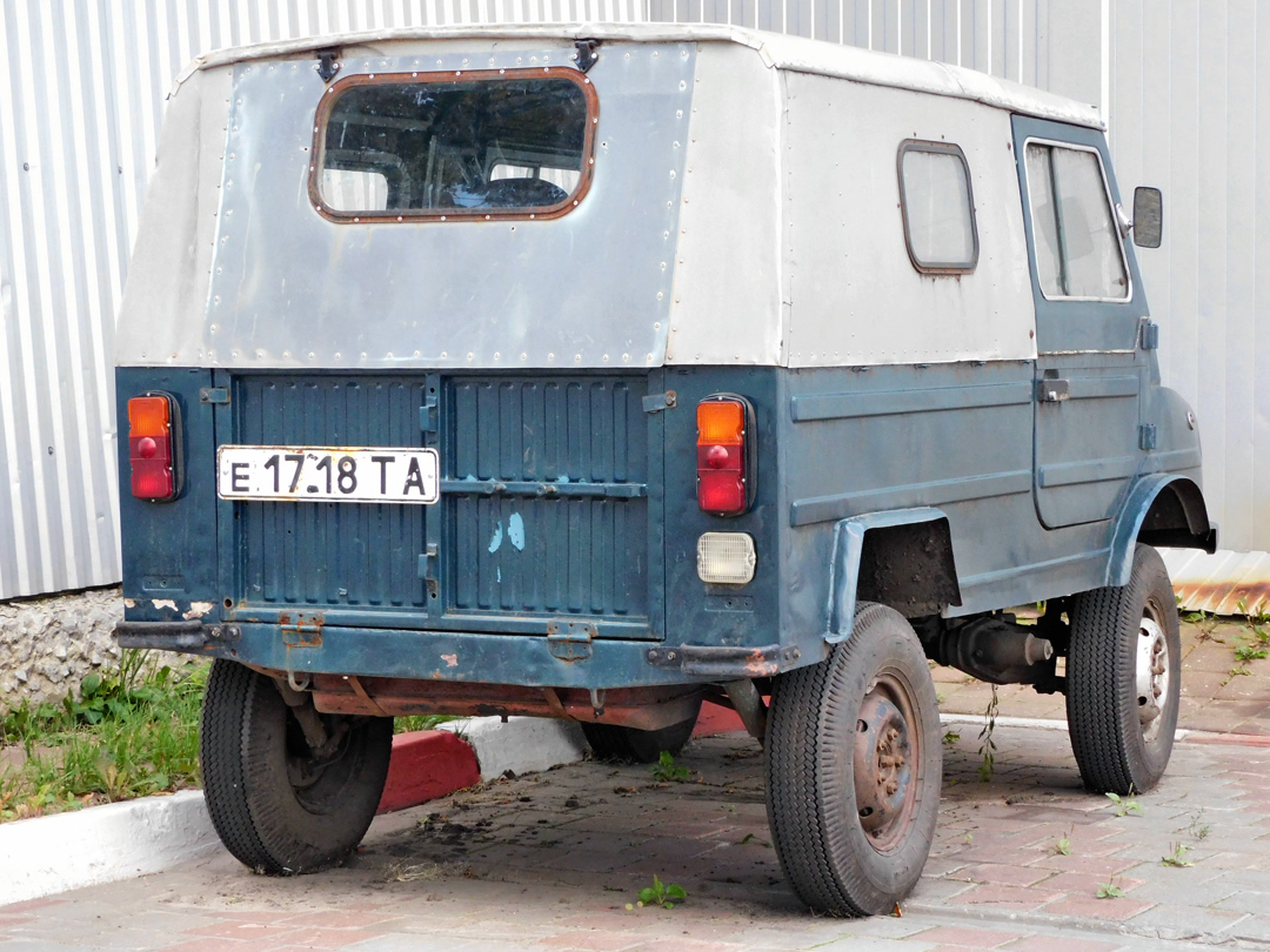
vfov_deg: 17.4
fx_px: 3119
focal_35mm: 85
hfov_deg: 23.0
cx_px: 635
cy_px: 476
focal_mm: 15.2
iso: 400
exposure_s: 1/160
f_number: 4.5
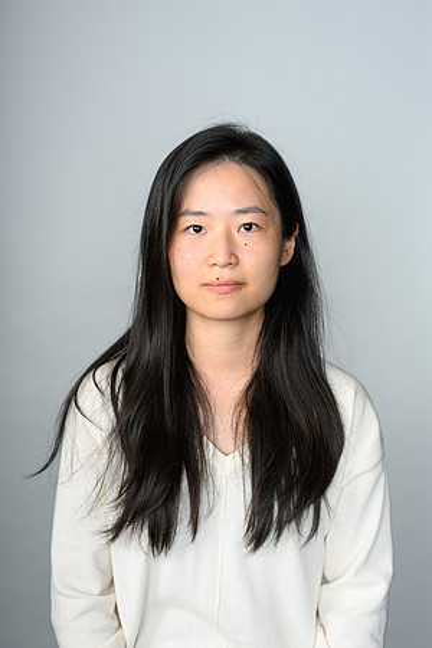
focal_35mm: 50
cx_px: 216
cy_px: 324
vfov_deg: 39.6
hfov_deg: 27.0
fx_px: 900
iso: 200
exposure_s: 1/200
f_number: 5.6
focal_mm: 50
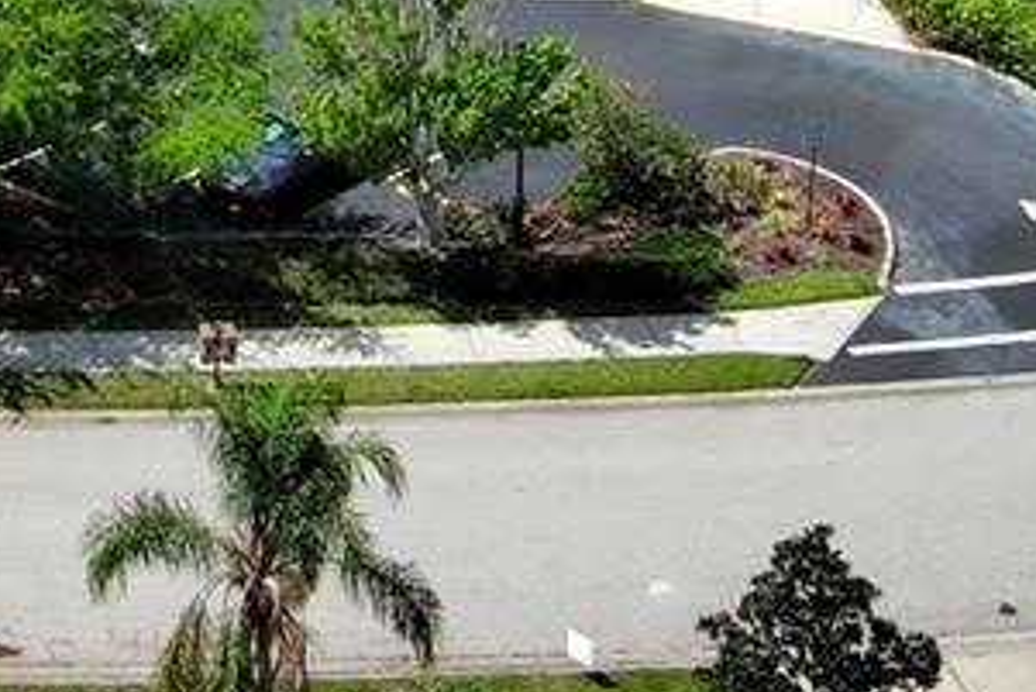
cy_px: -482
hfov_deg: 12.9
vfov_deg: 8.6
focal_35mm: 154
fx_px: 4434
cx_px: -248
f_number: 9
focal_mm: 10.57
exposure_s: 1/400
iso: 100
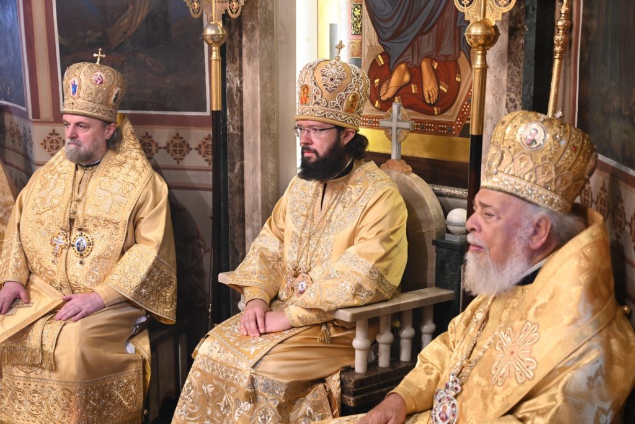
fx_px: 953
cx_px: 318
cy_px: 212
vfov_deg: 25.1
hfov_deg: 36.9
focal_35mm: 54
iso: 3200
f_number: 4.5
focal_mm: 54
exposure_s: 1/80
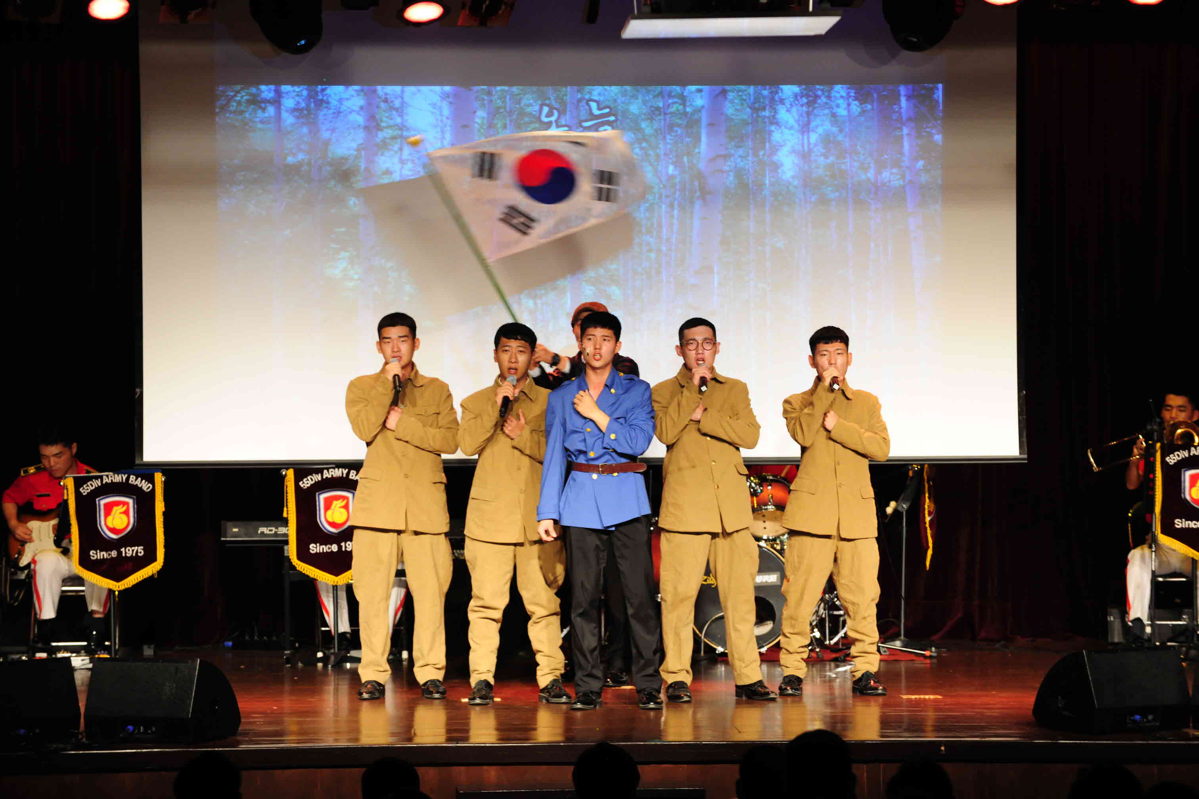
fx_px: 5162
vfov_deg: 8.9
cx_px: 600
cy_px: 400
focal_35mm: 155
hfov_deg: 13.2
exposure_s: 1/60
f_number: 6.3
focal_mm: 155
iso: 1600
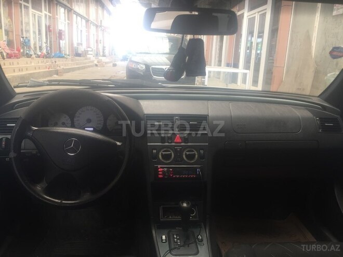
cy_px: 128
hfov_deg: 61.7
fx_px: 287
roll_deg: -3.0
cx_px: 172
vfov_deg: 48.2
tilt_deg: -10.7
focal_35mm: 29
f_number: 2.2
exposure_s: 1/50
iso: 32
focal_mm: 4.15
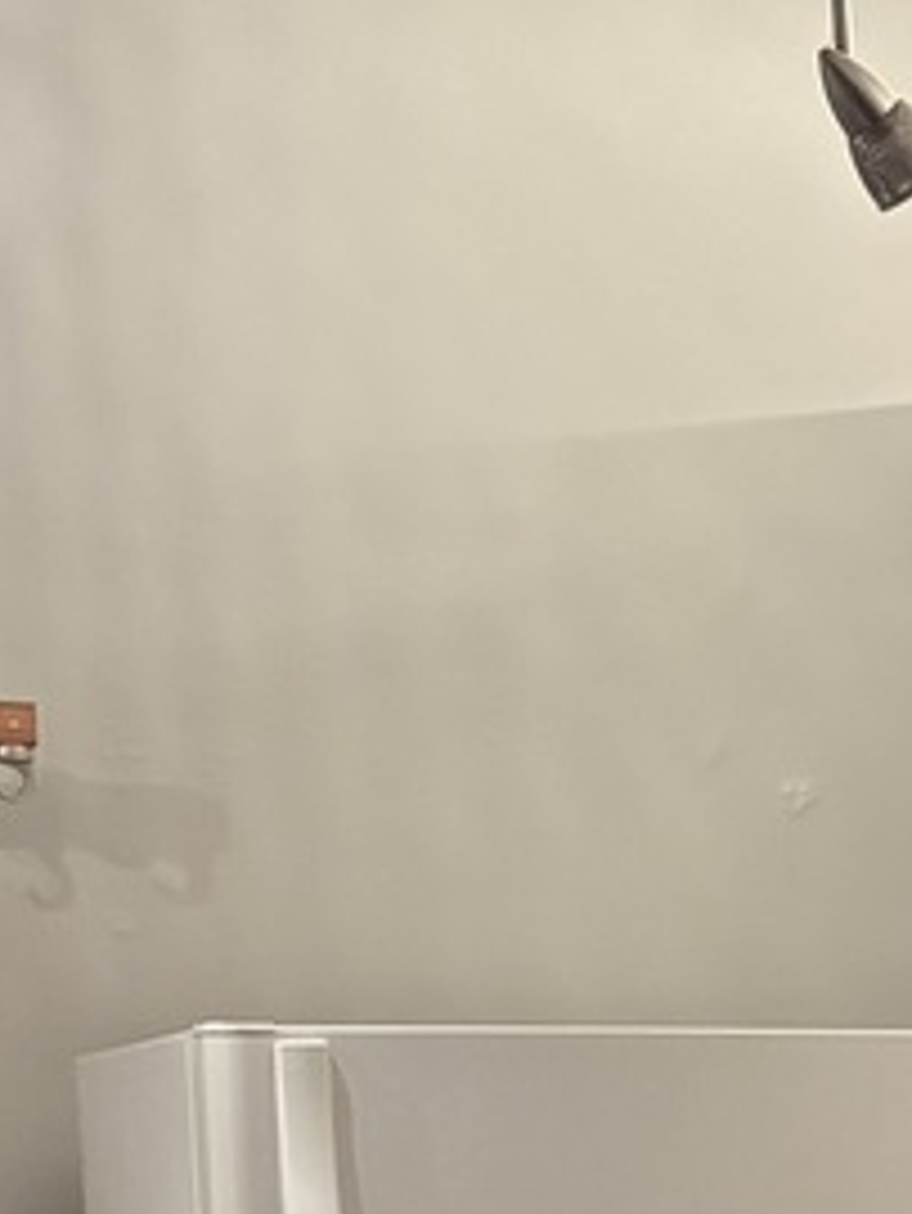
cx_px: 1698
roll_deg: -0.5
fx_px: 3648
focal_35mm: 104
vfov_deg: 17.8
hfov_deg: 12.8
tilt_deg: -4.0
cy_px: 1529
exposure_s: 1/60
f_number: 1.6
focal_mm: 5.96
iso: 320
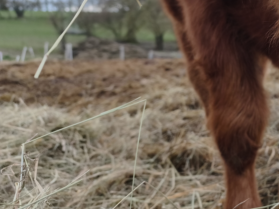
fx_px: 395
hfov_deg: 34.5
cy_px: 42
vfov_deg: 29.0
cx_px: 293
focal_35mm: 49
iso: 50
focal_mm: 6.45
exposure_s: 1/1155
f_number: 1.62
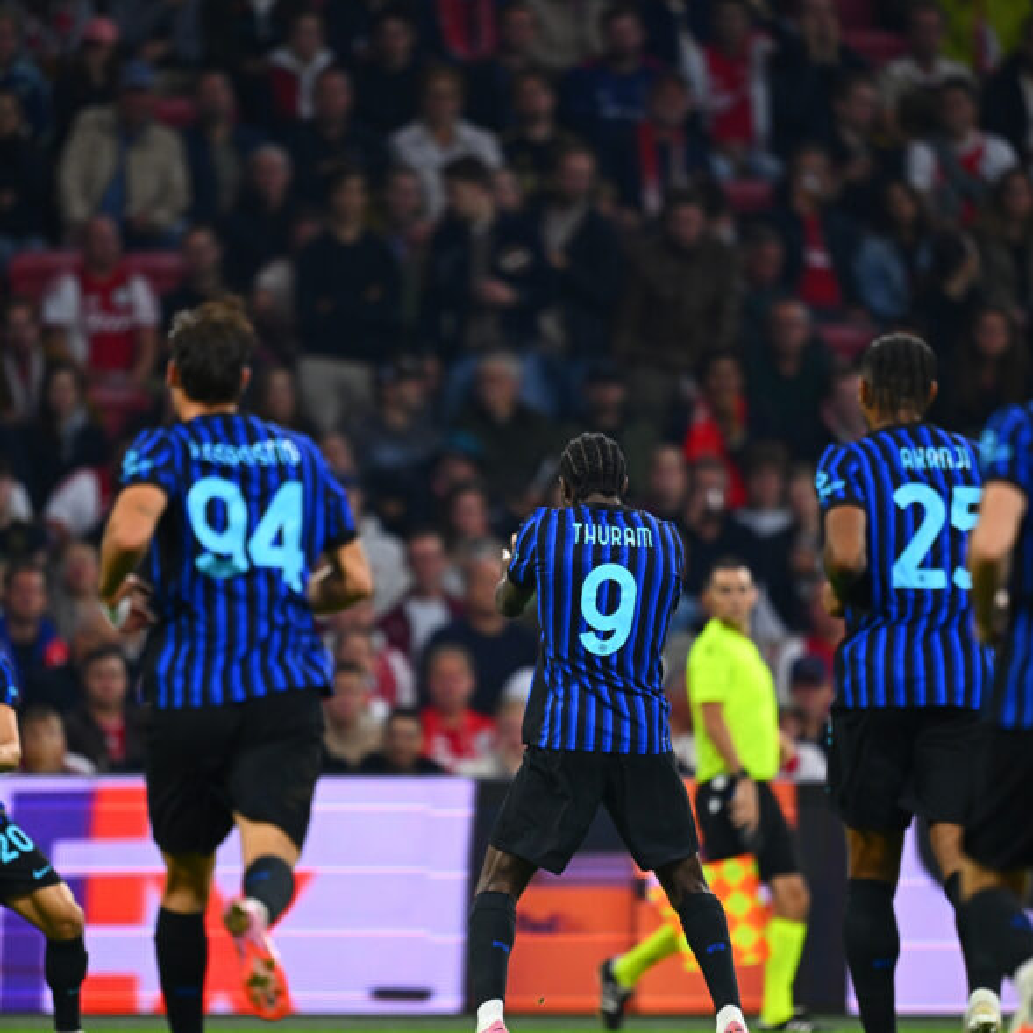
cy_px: 581
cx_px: 575
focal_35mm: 591
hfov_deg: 3.0
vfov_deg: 3.0
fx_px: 19953
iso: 2000
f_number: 2.8
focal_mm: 400
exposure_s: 1/1600
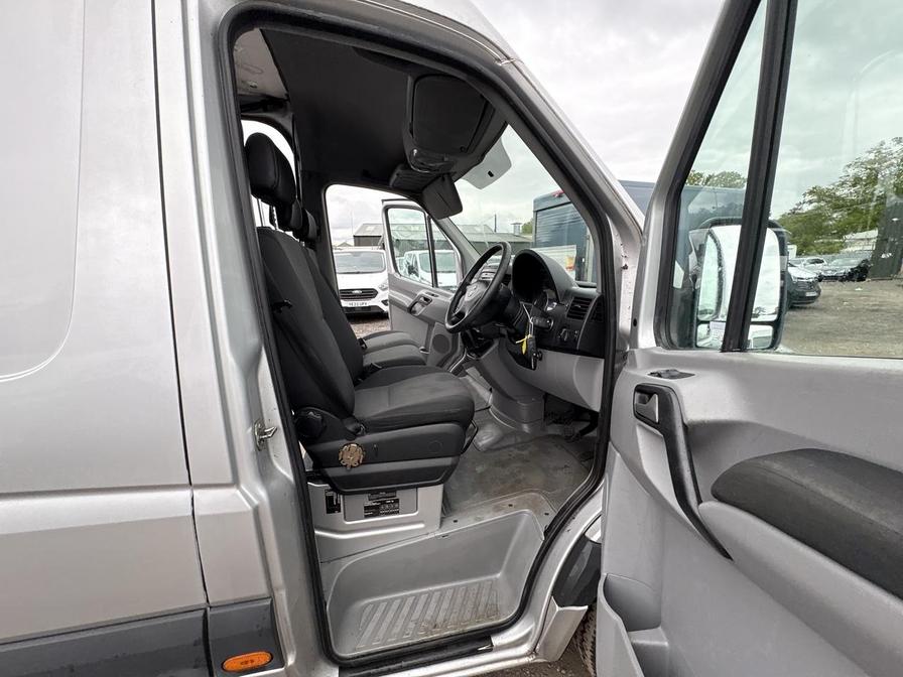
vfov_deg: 85.7
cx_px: 452
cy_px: 338
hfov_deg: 102.1
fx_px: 365
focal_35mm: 14
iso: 64
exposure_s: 1/227
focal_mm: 2.22
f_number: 2.2
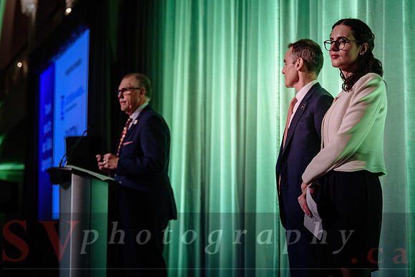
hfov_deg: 21.3
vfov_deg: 14.3
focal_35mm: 95
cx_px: 241
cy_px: 116
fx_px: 1100
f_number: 3.5
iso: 1250
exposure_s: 1/200
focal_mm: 82
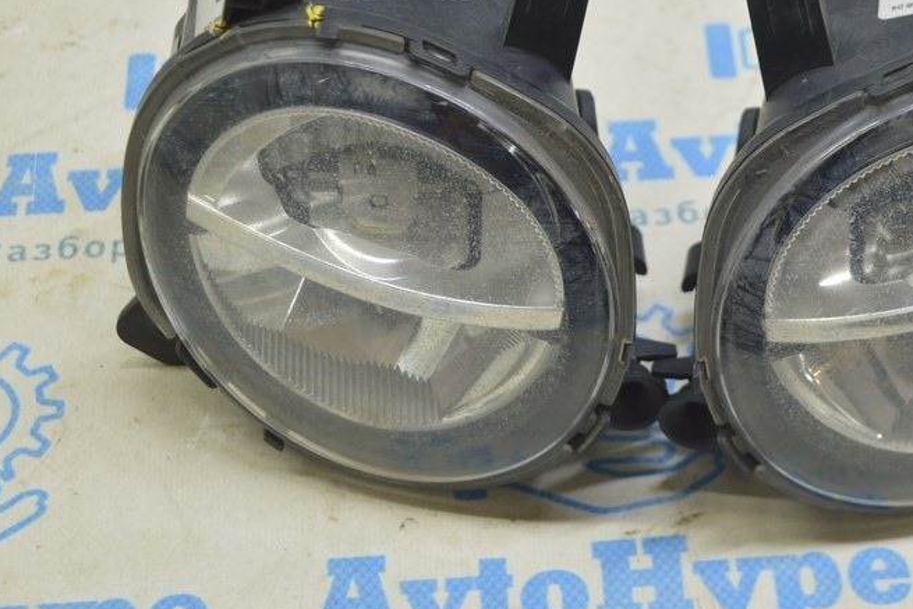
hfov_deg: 22.8
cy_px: 200
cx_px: 620
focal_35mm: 89
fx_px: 2257
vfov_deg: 15.3
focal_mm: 38
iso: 400
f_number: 5.6
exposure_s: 1/20
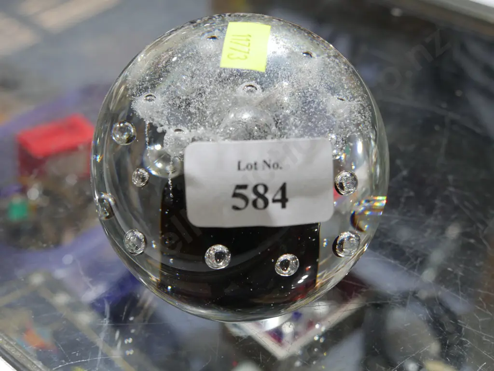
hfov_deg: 35.5
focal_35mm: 54
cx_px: 247
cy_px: 186
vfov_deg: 27.0
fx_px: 771
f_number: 5.6
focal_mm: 27
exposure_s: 1/60
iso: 800
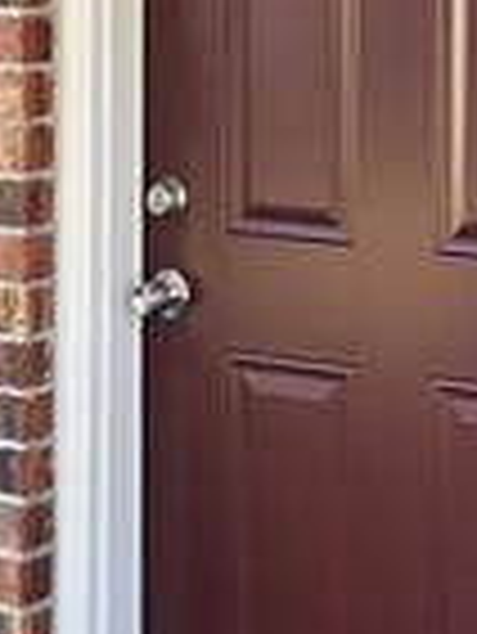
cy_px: 18
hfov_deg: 11.5
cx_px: 634
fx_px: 2293
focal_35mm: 125
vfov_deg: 15.5
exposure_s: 1/180
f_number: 1.8
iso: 80
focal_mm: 5.4
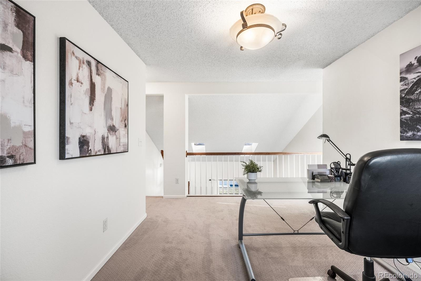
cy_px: 140
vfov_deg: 73.8
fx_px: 187
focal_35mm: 16
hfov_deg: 96.7
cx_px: 210
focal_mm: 16
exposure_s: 1/4
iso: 200
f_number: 8
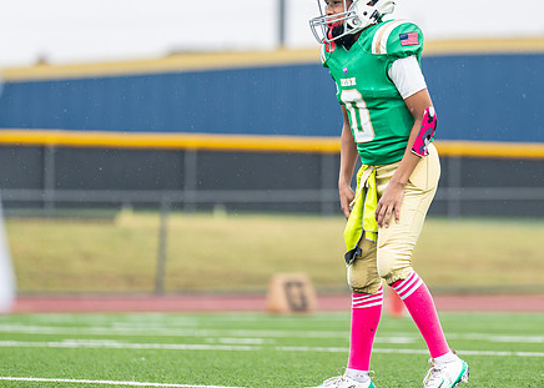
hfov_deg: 4.4
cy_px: 194
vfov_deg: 3.1
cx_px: 355
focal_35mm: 459
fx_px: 7088
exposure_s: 1/1000
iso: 500
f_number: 2.8
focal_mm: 197
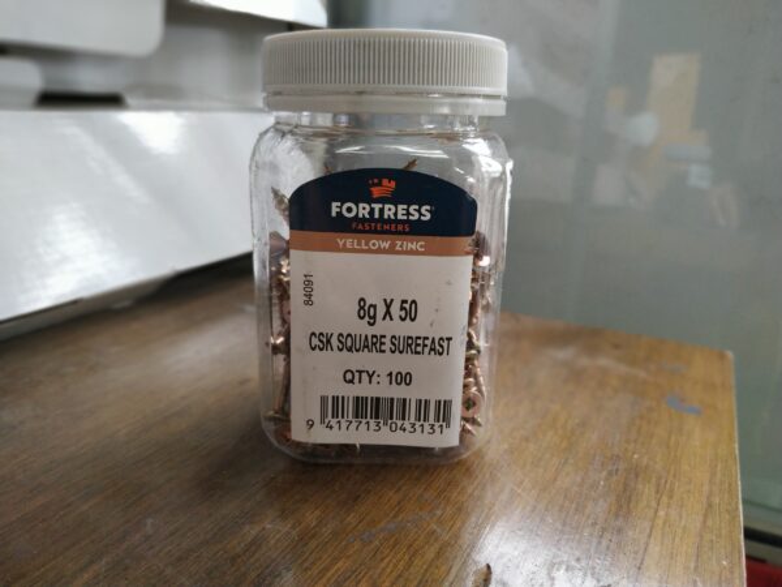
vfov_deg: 56.8
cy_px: 294
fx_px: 542
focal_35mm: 24
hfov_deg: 71.6
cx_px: 391
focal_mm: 3.94
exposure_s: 1/100
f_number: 1.9
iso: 200
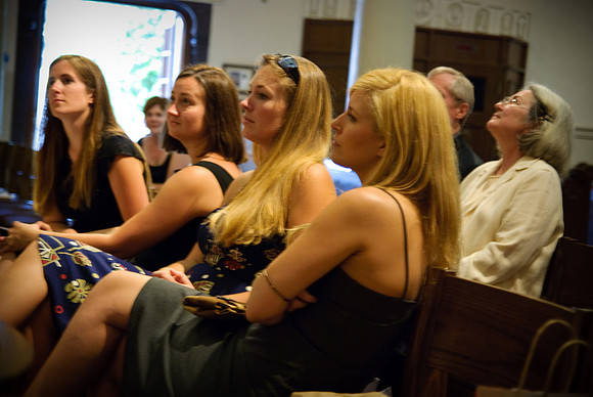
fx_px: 1237
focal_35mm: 75
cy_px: 198
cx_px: 296
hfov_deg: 27.0
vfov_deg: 18.2
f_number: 2.8
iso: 500
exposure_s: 1/20
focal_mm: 50
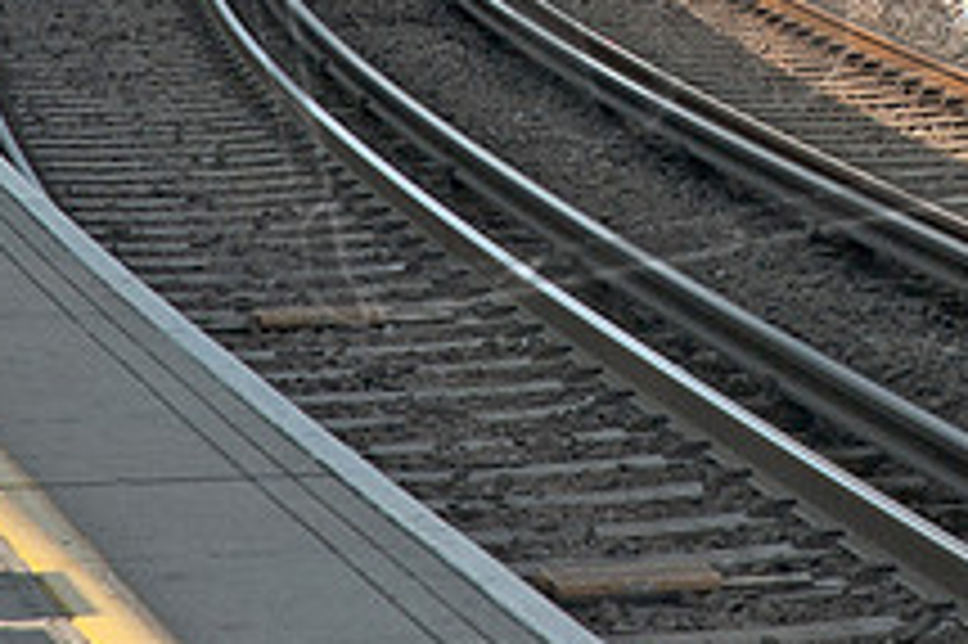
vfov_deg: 5.6
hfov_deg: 8.5
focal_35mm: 243
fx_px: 6529
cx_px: 810
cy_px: -194
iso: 220
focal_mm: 60
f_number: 5.6
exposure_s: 1/500
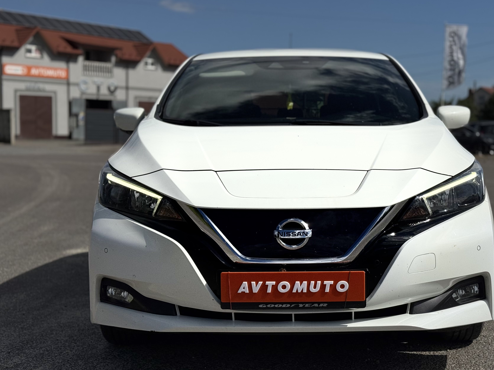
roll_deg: -1.0
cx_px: 293
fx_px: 828
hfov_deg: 33.1
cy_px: 185
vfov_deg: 25.2
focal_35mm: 58
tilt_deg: -3.9
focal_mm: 6.76
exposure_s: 1/28571
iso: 50
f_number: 1.78
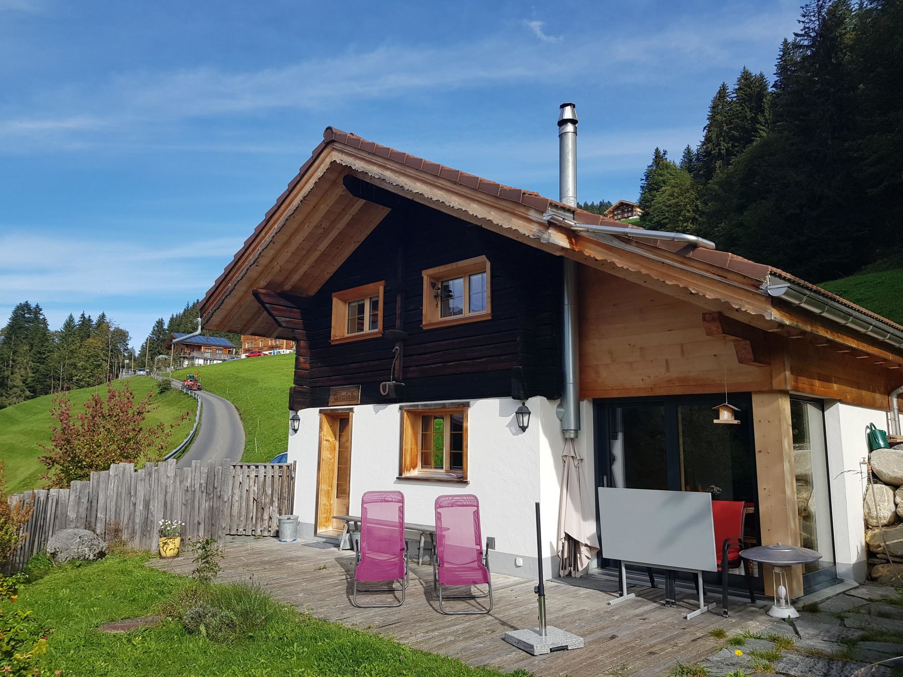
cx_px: 452
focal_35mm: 26
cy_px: 338
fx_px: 678
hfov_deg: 67.3
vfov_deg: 53.1
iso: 40
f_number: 1.7
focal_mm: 4.2
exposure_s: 1/1720
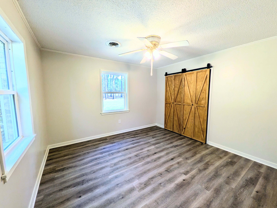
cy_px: 104
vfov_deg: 85.7
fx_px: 112
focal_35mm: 14
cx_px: 138
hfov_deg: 102.1
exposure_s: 1/120
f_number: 2.2
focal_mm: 1.85
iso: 59
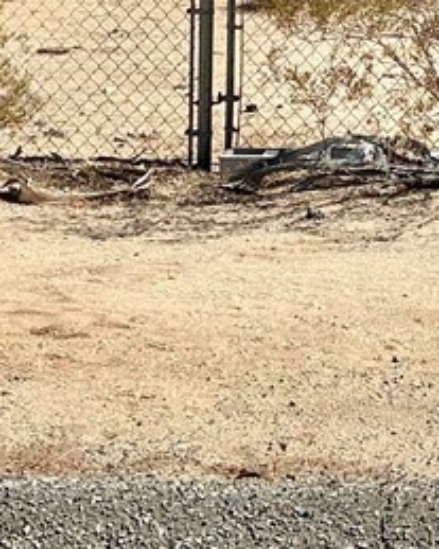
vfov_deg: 16.1
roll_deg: +0.0
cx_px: 543
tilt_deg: -0.1
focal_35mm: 112
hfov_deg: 13.3
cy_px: -195
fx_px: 1820
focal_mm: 3
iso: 25
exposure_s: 1/3125
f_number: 1.8
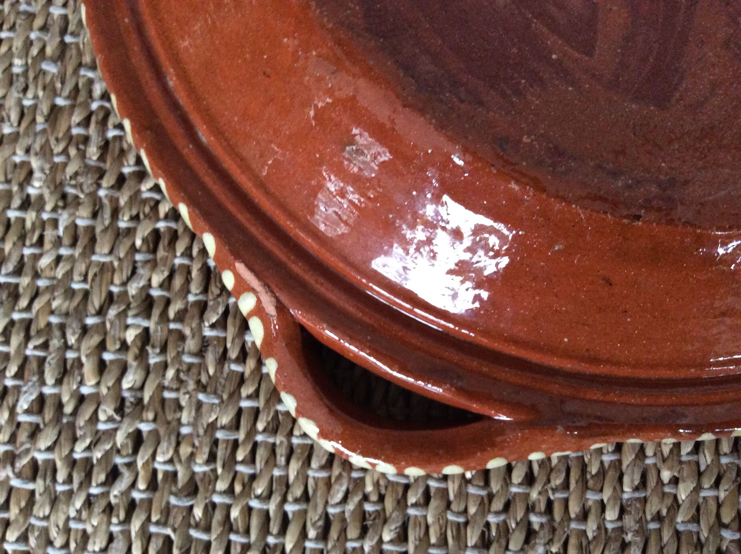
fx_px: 684
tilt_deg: -81.1
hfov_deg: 56.9
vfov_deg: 44.1
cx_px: 370
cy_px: 277
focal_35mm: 32
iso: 320
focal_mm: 3.3
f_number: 2.4
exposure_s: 1/20
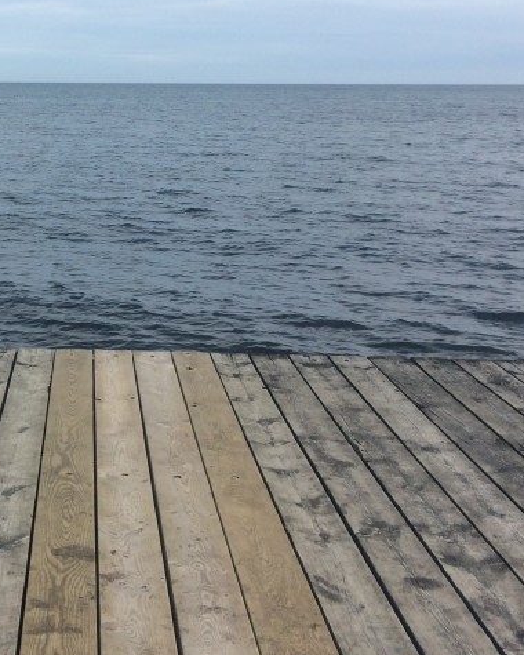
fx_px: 1183
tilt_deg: -9.9
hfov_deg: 24.1
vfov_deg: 30.7
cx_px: 22
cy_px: 205
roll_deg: +1.7
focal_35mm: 61
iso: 32
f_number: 2.2
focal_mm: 4.15
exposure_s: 1/2283
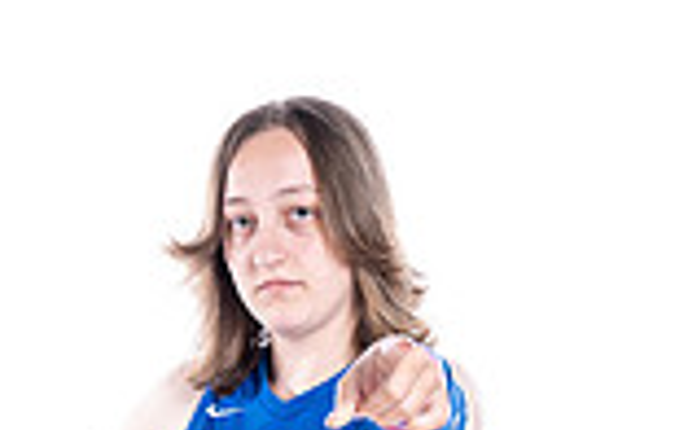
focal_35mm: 152
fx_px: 2849
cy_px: 957
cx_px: 245
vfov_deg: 8.1
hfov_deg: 13.8
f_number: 5.6
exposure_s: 1/250
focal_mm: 52
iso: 400
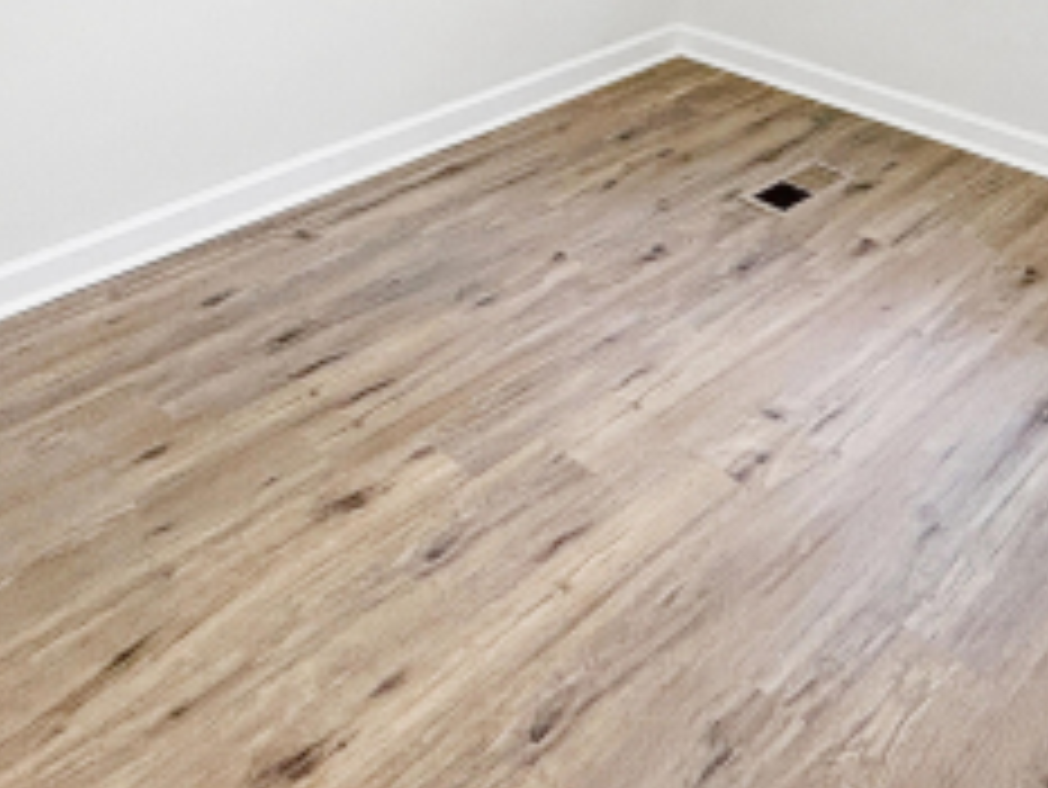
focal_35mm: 40
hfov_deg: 46.4
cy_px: -176
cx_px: 645
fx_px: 1212
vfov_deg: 30.2
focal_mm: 2.2
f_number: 2.2
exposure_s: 1/120
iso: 125
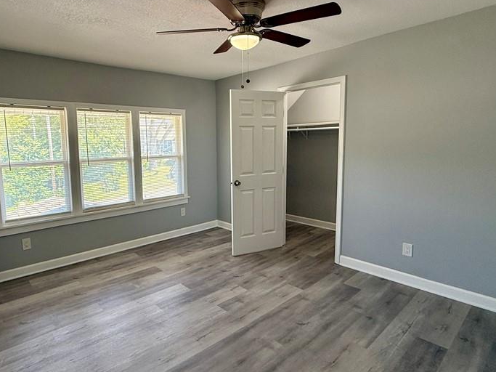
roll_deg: +1.3
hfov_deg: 78.3
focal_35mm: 21
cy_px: 175
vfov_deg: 63.4
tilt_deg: -5.9
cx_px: 204
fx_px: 301
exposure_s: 1/99
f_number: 2.2
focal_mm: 2.22
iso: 80
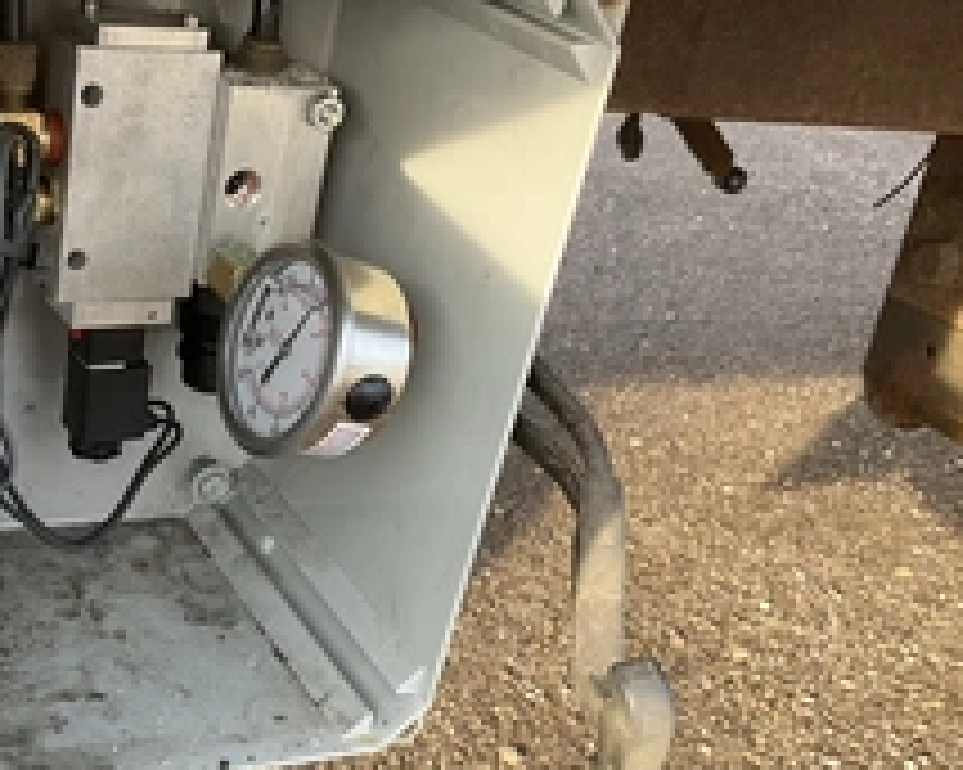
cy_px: 437
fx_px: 1510
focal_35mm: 53
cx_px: 220
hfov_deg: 34.5
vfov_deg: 28.6
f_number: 1.8
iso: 25
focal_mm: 3
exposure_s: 1/122
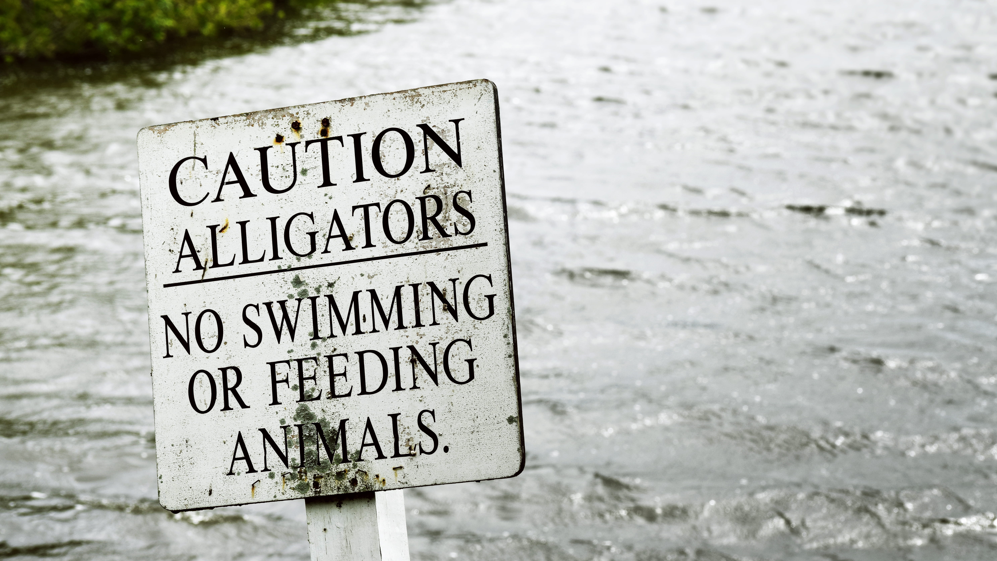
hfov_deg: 18.8
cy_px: 325
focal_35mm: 114
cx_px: 497
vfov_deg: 10.6
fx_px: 3014
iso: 100
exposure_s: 1/320
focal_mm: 72
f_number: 8
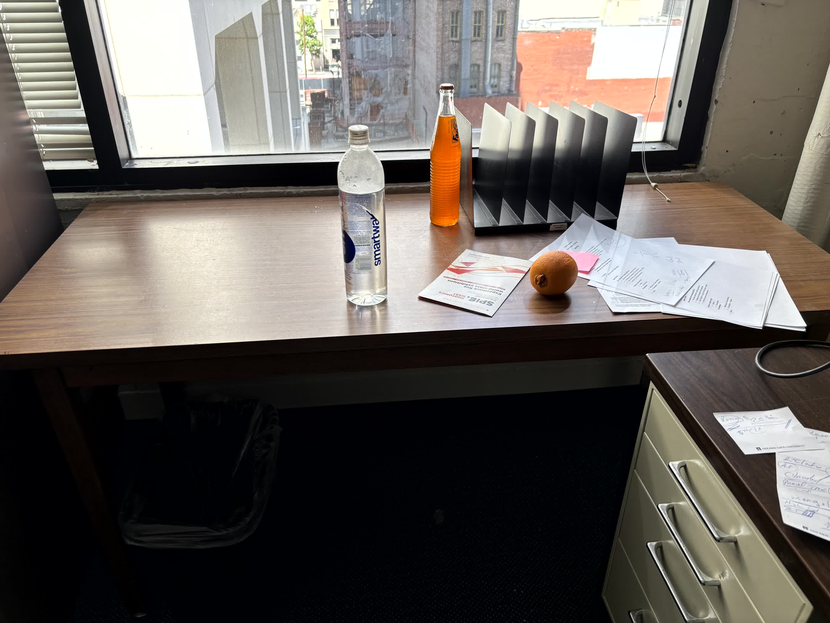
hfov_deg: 67.3
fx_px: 623
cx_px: 415
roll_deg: -0.6
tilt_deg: -29.6
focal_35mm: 26
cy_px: 312
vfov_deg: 53.1
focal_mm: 5.96
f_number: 1.6
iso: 50
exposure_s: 1/273
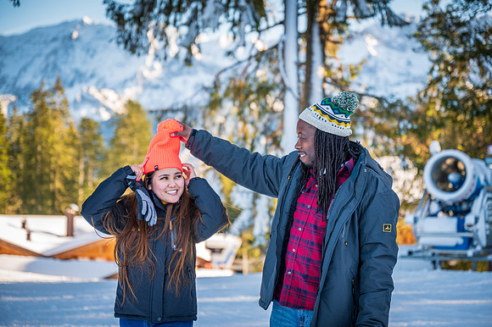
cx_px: 255
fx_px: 990
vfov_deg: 18.8
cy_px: 158
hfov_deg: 27.9
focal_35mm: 73
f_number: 3.2
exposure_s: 1/125
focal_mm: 70
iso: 100
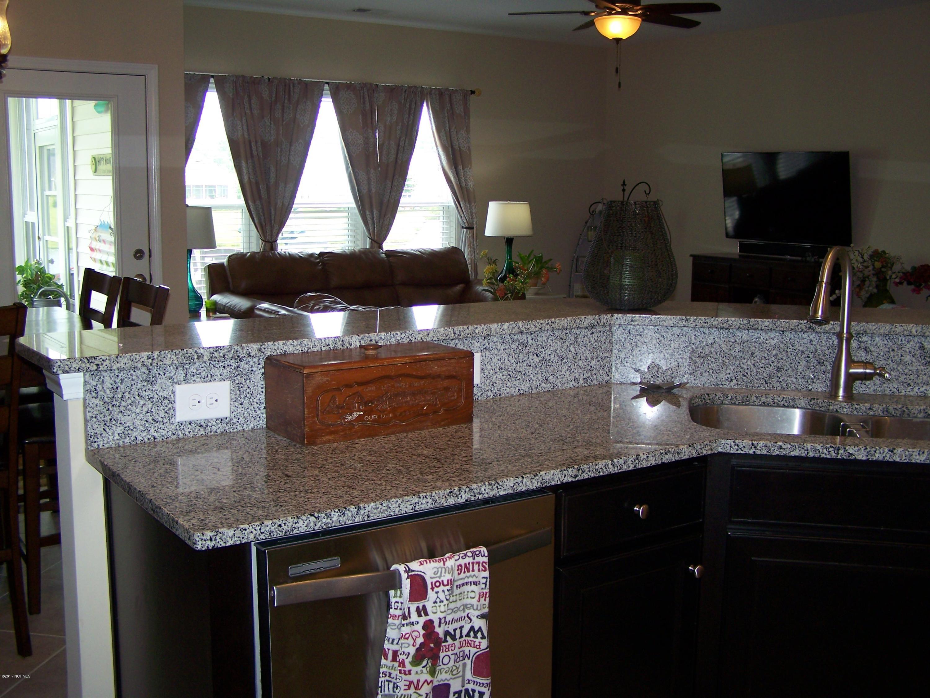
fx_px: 1021
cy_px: 349
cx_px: 465
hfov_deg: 49.0
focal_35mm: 38
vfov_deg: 37.7
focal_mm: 6.3
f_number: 2.8
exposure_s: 1/60
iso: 80
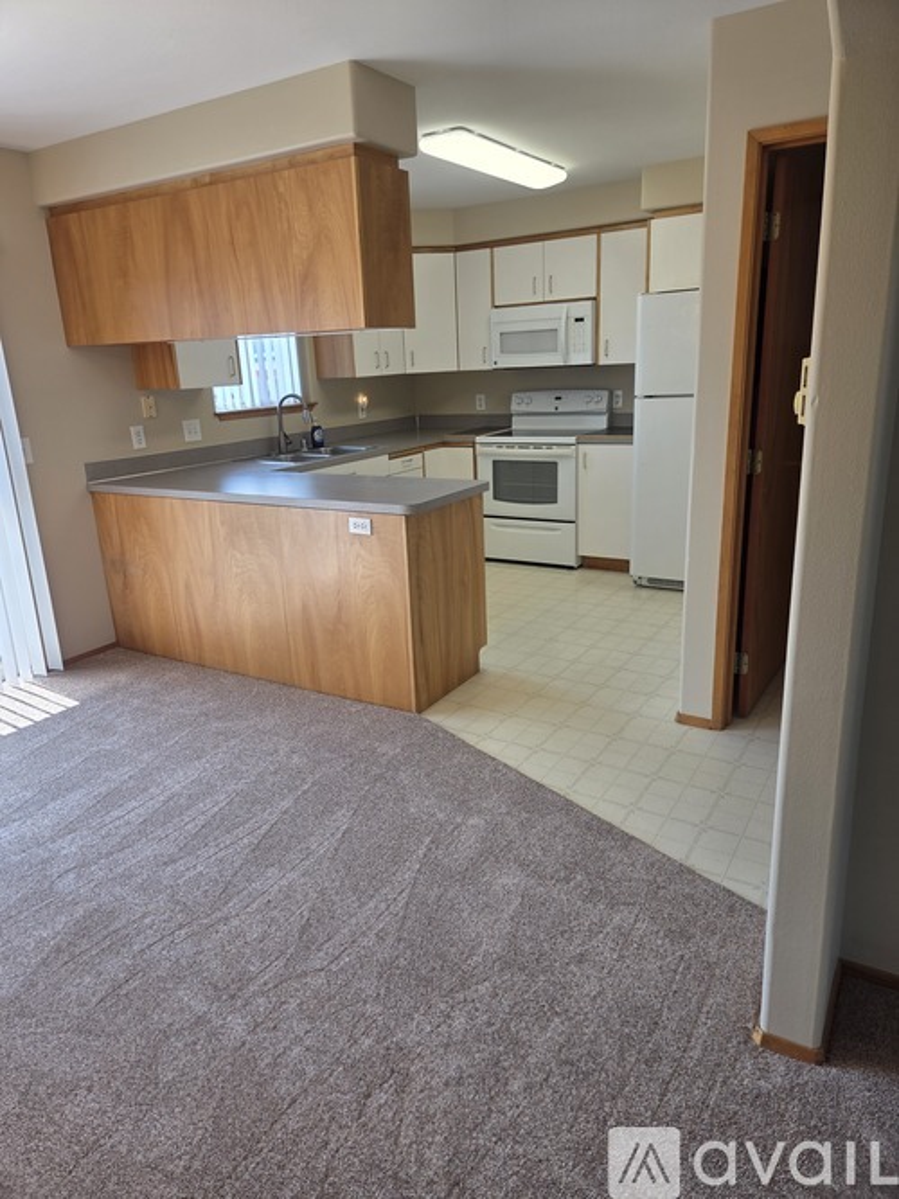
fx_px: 797
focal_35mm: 23
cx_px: 450
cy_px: 600
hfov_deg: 58.9
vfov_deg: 73.9
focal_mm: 5.4
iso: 50
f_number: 1.8
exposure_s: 1/120
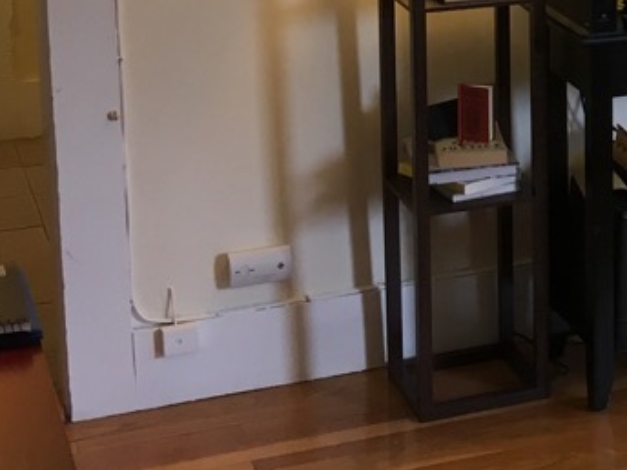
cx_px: 891
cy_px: -60
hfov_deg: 16.8
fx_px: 1956
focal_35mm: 108
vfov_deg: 13.4
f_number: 2.2
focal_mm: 4.15
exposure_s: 1/30
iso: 50
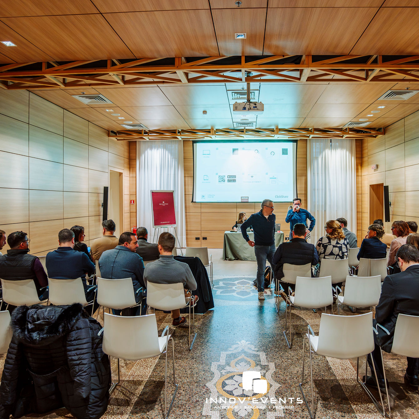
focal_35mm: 24
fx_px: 329
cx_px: 237
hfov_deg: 64.8
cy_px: 206
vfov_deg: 65.0
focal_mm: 17
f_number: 2.8
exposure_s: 1/160
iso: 2000
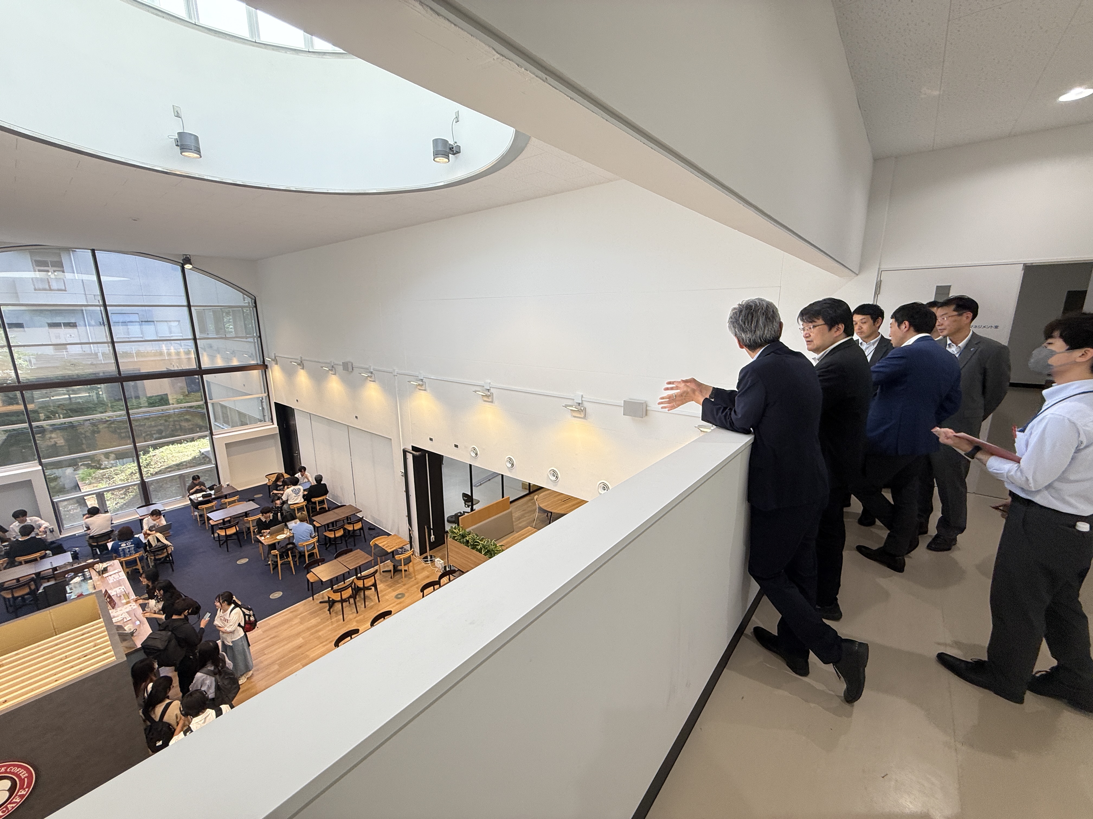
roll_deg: -0.4
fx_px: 442
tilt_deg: -12.5
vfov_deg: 85.7
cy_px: 410
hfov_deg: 102.1
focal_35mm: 14
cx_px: 546
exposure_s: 1/101
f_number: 2.2
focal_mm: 2.22
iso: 40
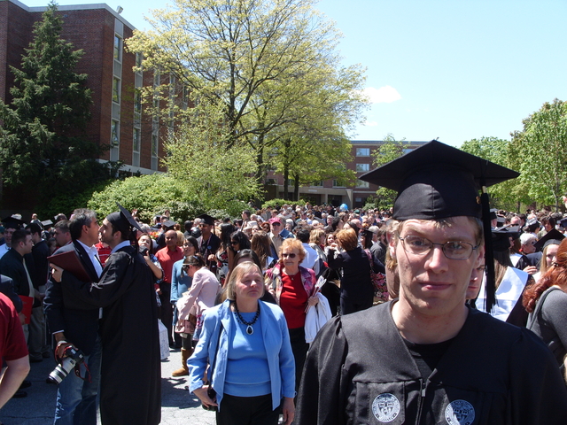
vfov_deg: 40.7
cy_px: 212
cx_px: 284
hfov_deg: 52.6
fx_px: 573
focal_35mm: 35
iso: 80
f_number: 5.3
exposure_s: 1/250
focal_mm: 7.8
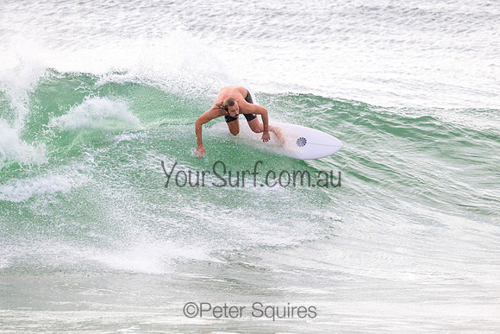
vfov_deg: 1.9
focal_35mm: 726
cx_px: 260
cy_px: 132
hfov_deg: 2.8
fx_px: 10087
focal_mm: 600
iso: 800
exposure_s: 1/2000
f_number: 11
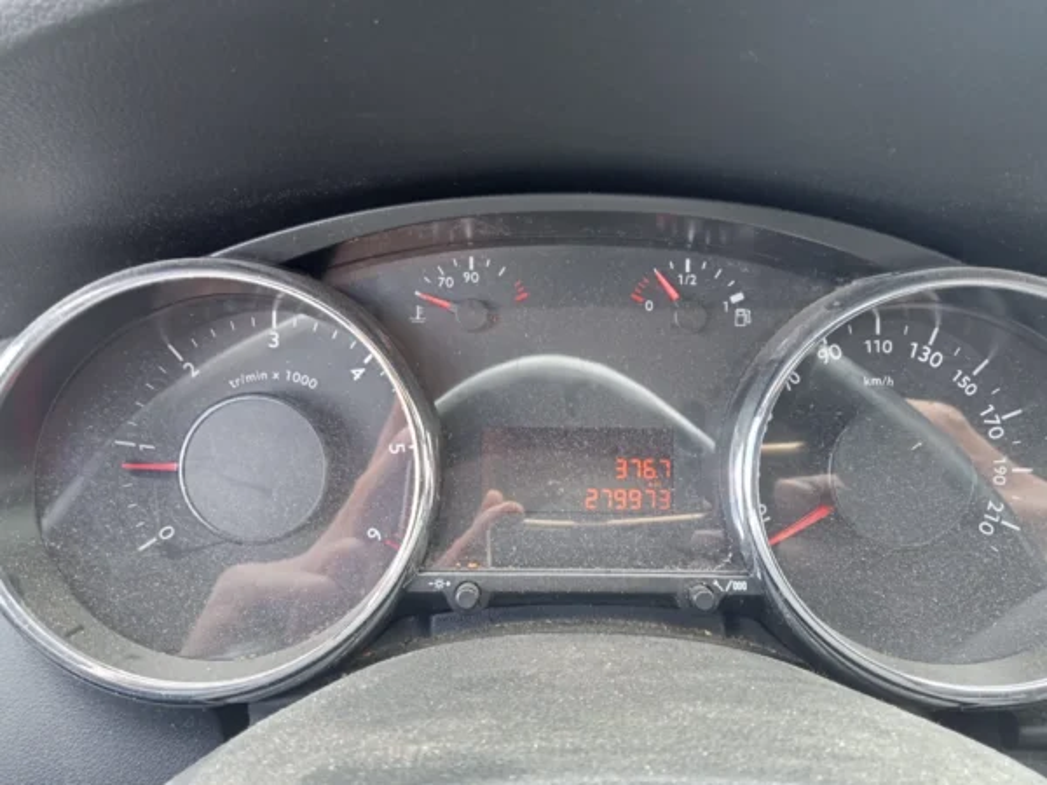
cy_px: 392
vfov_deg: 49.7
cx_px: 524
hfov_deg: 63.4
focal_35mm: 28
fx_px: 847
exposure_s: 1/33.3
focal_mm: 3.46
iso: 121
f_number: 2.2
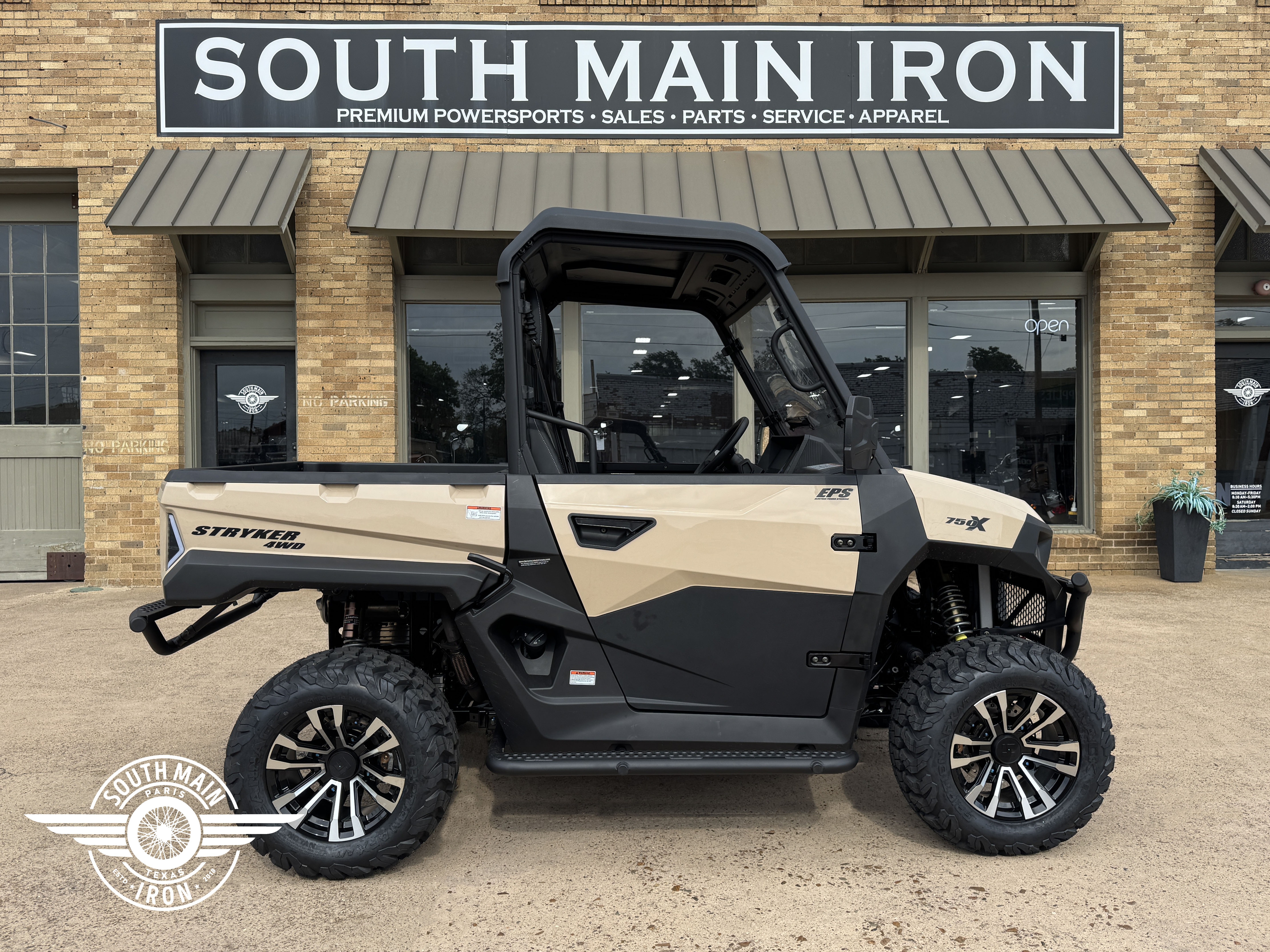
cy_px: 476
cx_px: 635
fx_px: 881
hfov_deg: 71.6
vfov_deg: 56.8
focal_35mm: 24
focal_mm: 6.76
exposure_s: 1/1721
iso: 80
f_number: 1.78
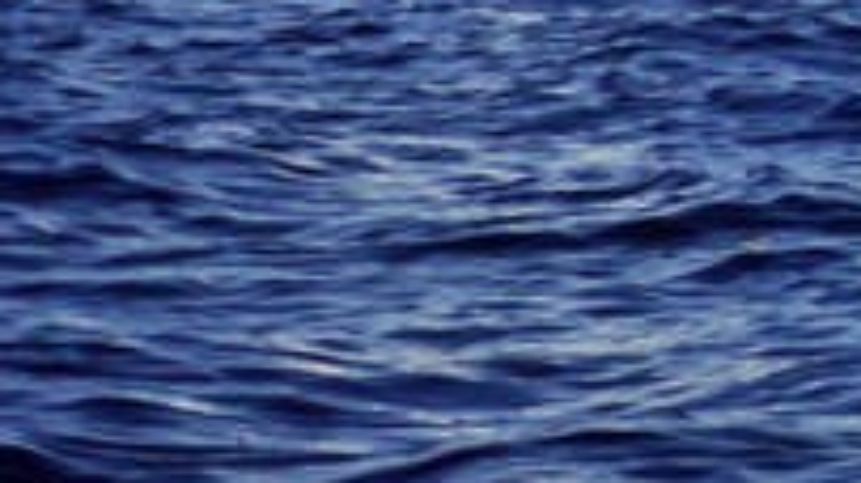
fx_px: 6185
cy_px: -932
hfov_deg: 7.5
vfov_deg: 4.3
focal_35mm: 271
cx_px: 2036
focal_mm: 21
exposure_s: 1/400
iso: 160
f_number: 10
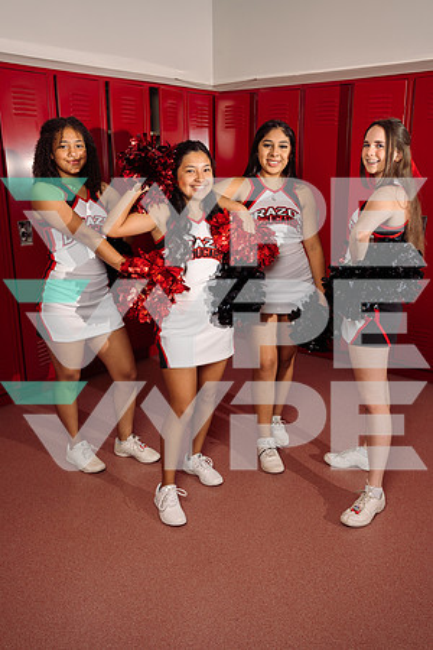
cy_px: 325
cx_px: 216
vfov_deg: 57.2
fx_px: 595
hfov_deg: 40.0
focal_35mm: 33
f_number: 8
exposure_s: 1/250
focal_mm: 33
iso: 200
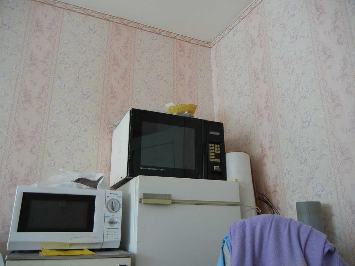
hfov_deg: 60.0
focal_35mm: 30
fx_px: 308
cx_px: 178
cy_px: 133
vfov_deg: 46.8
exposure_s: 1/1.3
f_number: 3.5
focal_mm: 5.4
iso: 160
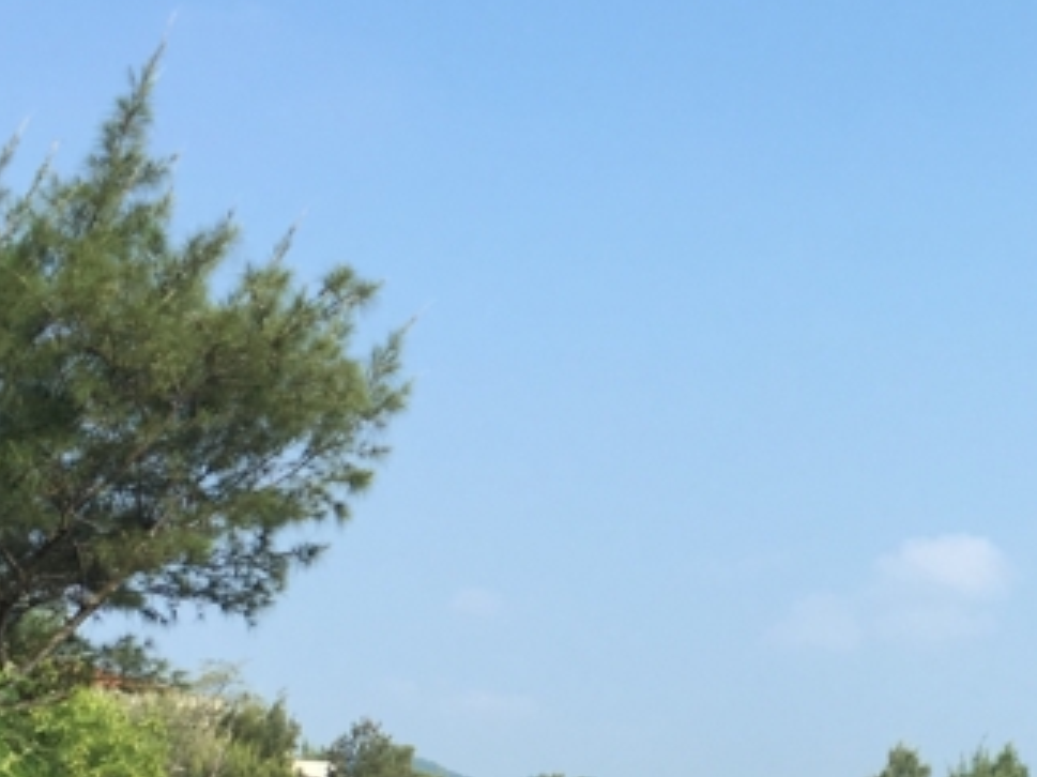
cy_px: 636
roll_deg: -1.7
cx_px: 970
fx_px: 2755
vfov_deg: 15.9
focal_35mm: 92
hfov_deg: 20.8
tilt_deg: +6.7
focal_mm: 4.15
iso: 25
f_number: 2.2
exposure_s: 1/1282
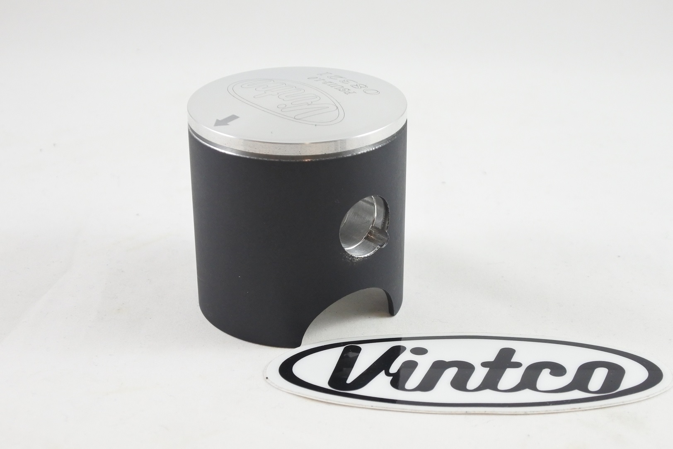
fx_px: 879
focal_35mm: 47
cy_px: 224
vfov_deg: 28.7
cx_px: 336
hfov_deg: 41.9
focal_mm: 17.6
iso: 640
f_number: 4.5
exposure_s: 1/125
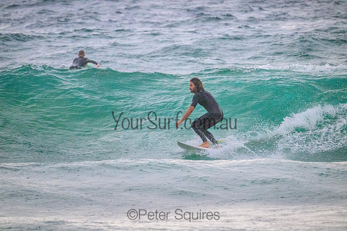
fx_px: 5784
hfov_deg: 3.4
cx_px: 174
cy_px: 116
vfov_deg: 2.3
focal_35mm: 600
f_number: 11
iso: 14400
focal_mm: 600
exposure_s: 1/2000
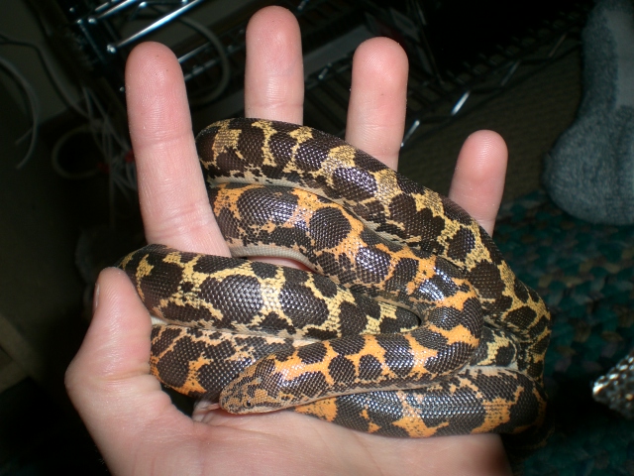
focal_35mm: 38
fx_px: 696
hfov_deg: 49.0
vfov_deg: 37.7
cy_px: 238
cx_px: 317
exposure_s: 1/60
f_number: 4.4
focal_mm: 6.3
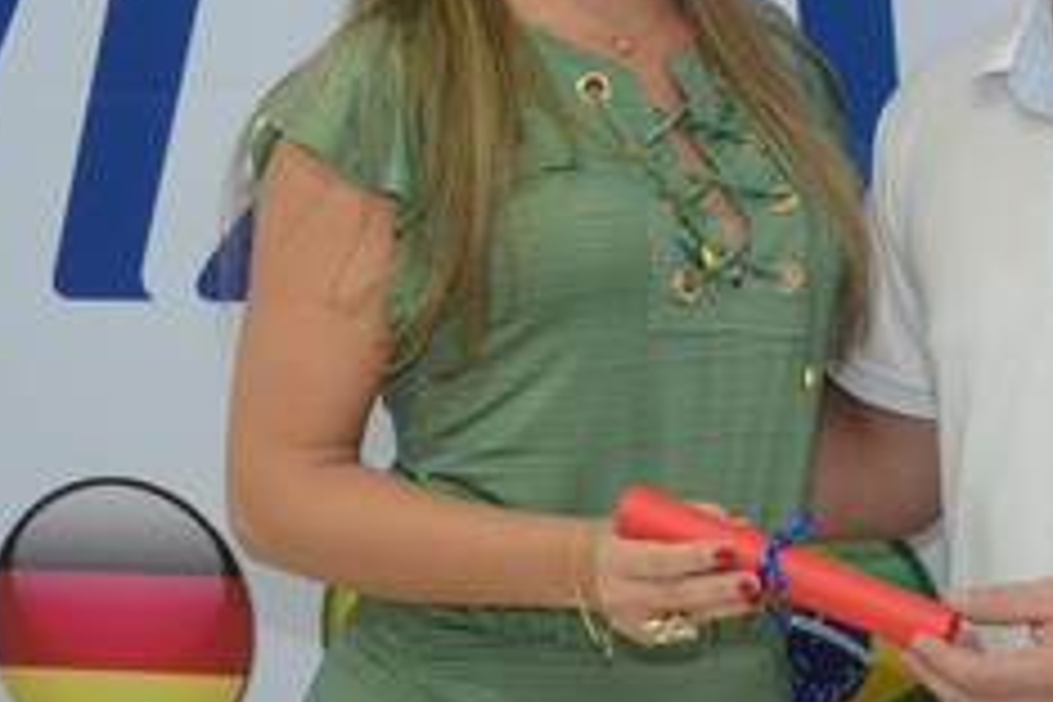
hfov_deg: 13.6
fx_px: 4387
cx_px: 796
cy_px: 99
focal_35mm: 150
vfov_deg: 9.1
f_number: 5
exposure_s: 1/80
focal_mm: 52
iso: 1600
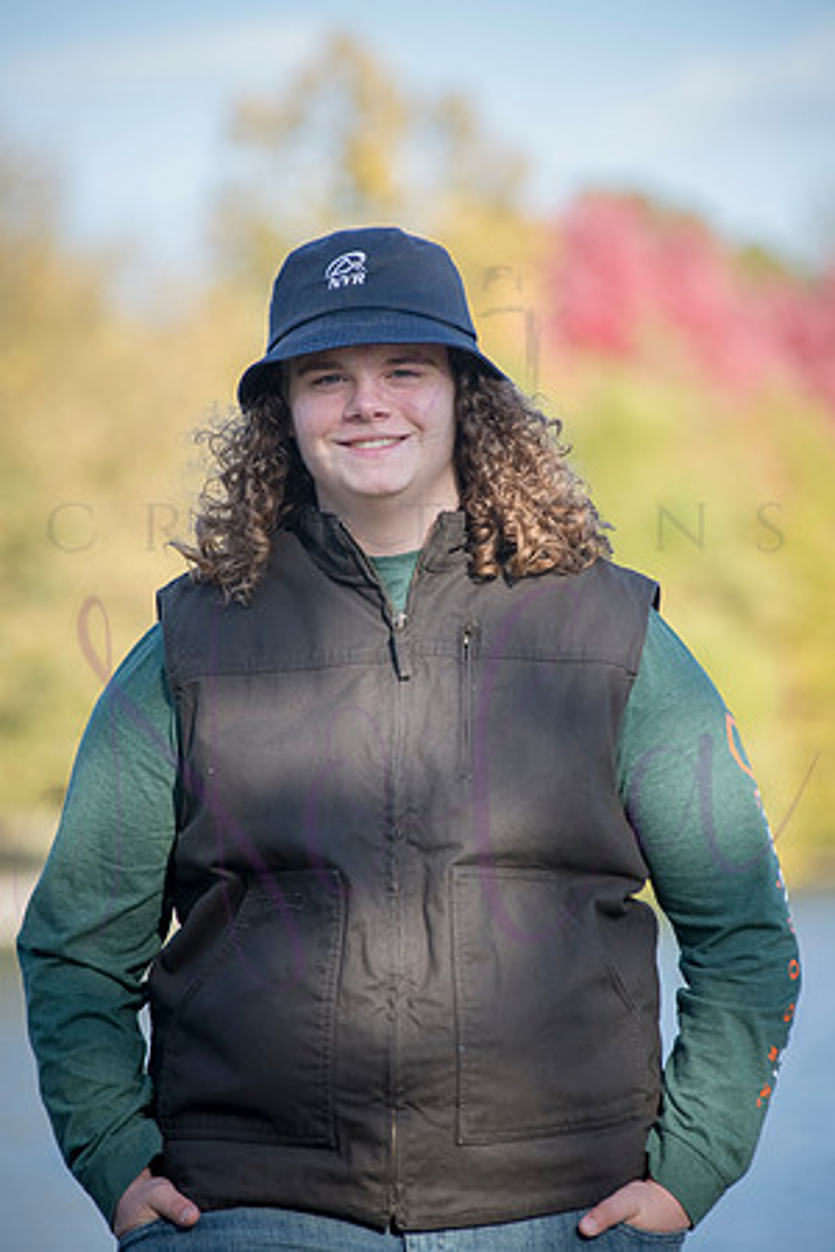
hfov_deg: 6.9
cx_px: 418
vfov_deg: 10.3
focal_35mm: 200
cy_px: 626
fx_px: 6958
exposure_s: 1/1000
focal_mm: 200
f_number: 5
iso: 640
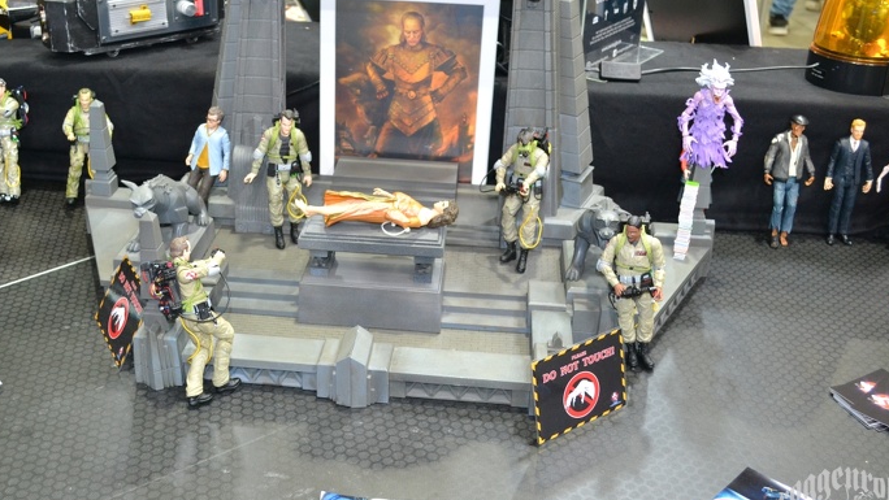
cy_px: 197
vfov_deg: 29.6
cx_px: 393
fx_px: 943
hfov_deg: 50.4
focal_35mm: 40
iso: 1250
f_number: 4
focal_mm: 22
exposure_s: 1/60
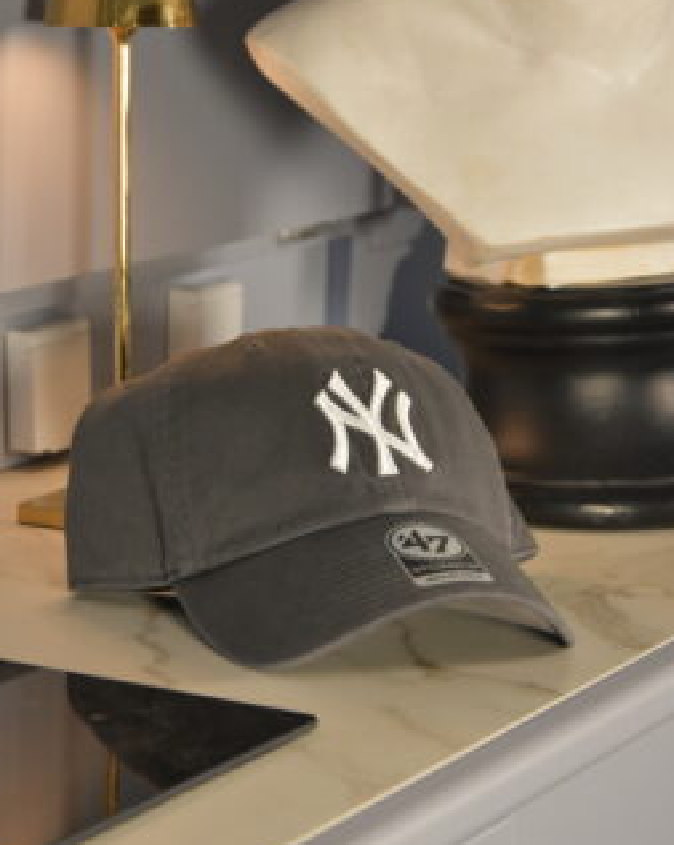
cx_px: 314
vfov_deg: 13.8
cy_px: 434
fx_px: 3496
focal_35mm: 140
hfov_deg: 11.0
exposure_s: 1/80
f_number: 5.3
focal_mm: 70
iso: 1600
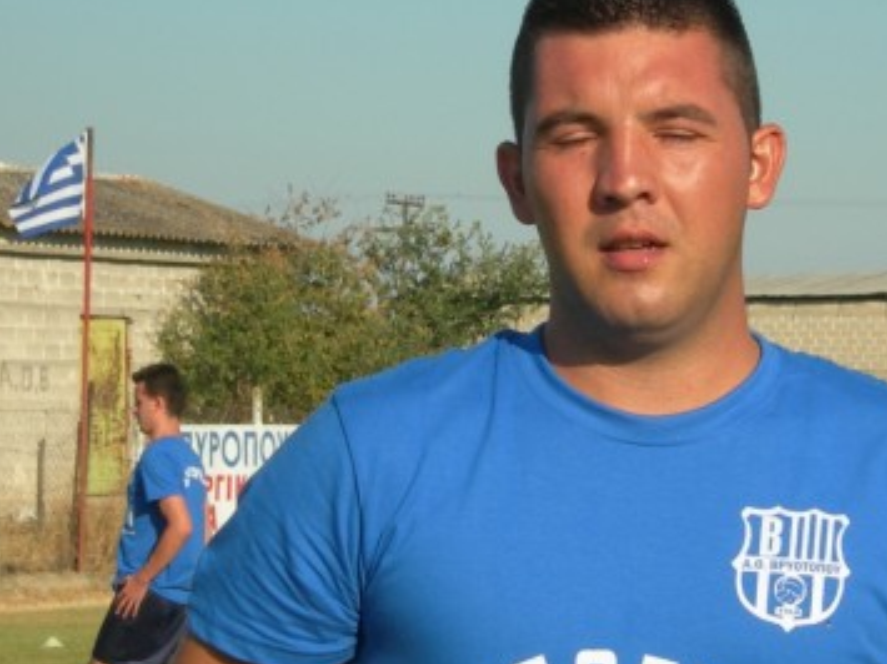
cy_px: 353
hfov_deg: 9.4
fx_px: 5379
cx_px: 622
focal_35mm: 210
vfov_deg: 7.1
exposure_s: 1/216
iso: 50
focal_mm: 23.4
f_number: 8.2
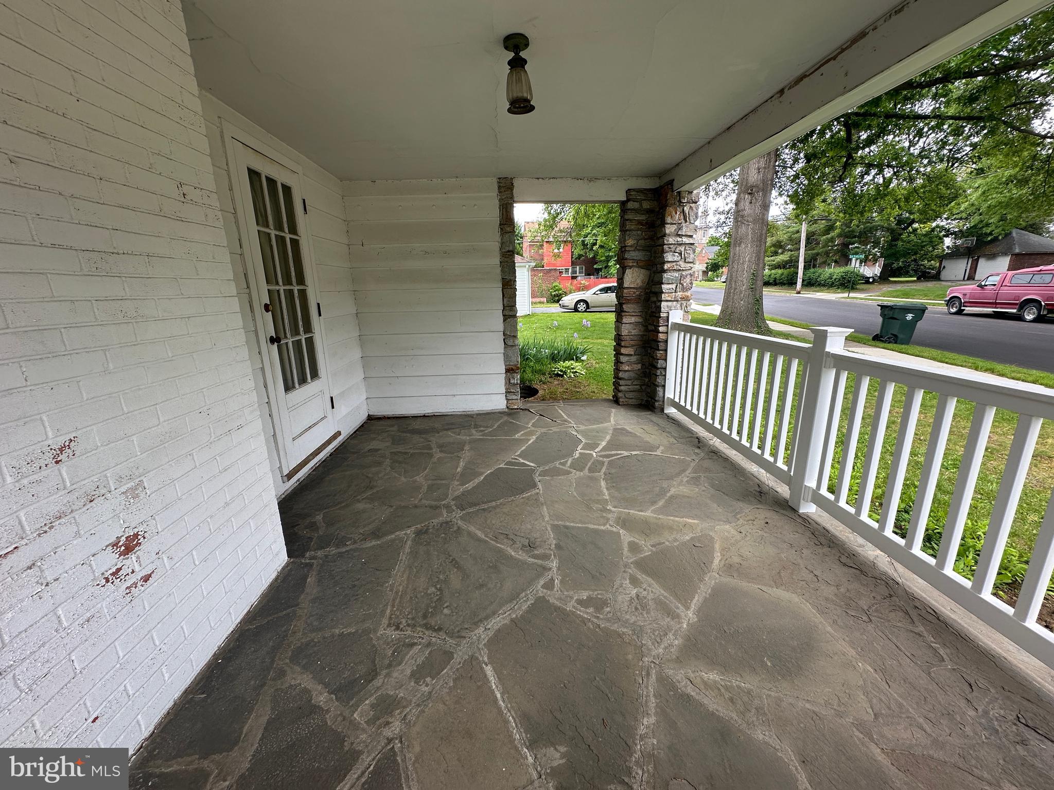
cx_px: 527
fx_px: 426
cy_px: 395
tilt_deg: -13.6
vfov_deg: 85.7
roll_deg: +1.2
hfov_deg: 102.1
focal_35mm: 14
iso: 40
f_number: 2.2
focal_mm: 2.22
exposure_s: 1/158
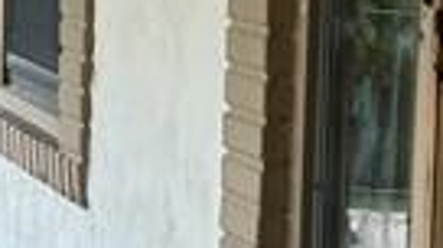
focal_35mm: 197
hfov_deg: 10.4
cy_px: 23
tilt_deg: -2.6
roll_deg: -2.0
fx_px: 2310
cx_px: -332
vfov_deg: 6.1
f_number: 1.78
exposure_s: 1/151
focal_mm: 6.76
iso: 64
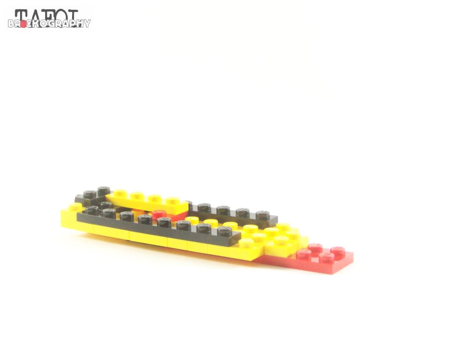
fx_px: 883
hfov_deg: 29.0
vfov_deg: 21.9
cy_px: 171
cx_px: 228
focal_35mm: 67
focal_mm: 11.1
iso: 400
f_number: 4
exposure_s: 1/60
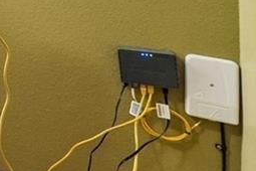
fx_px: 668
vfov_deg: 12.5
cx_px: -515
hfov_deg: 11.5
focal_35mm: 94
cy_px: -191
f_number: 8
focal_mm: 10
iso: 800
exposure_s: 1/6
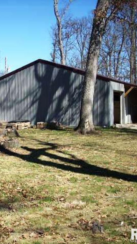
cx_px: 17
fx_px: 349
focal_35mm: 54
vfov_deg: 38.5
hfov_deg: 21.8
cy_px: 122
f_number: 5.6
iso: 64
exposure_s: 1/201
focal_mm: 6.2
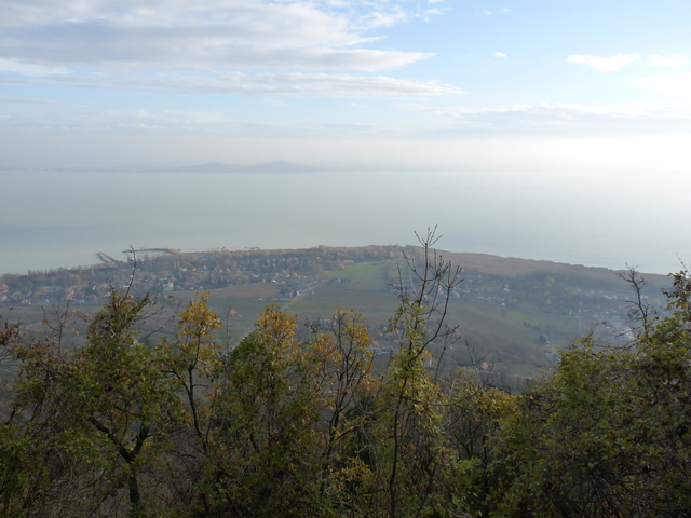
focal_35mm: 27
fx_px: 539
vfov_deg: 51.4
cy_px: 259
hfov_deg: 65.3
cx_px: 346
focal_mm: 4.8
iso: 160
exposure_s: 1/250
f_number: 5.6
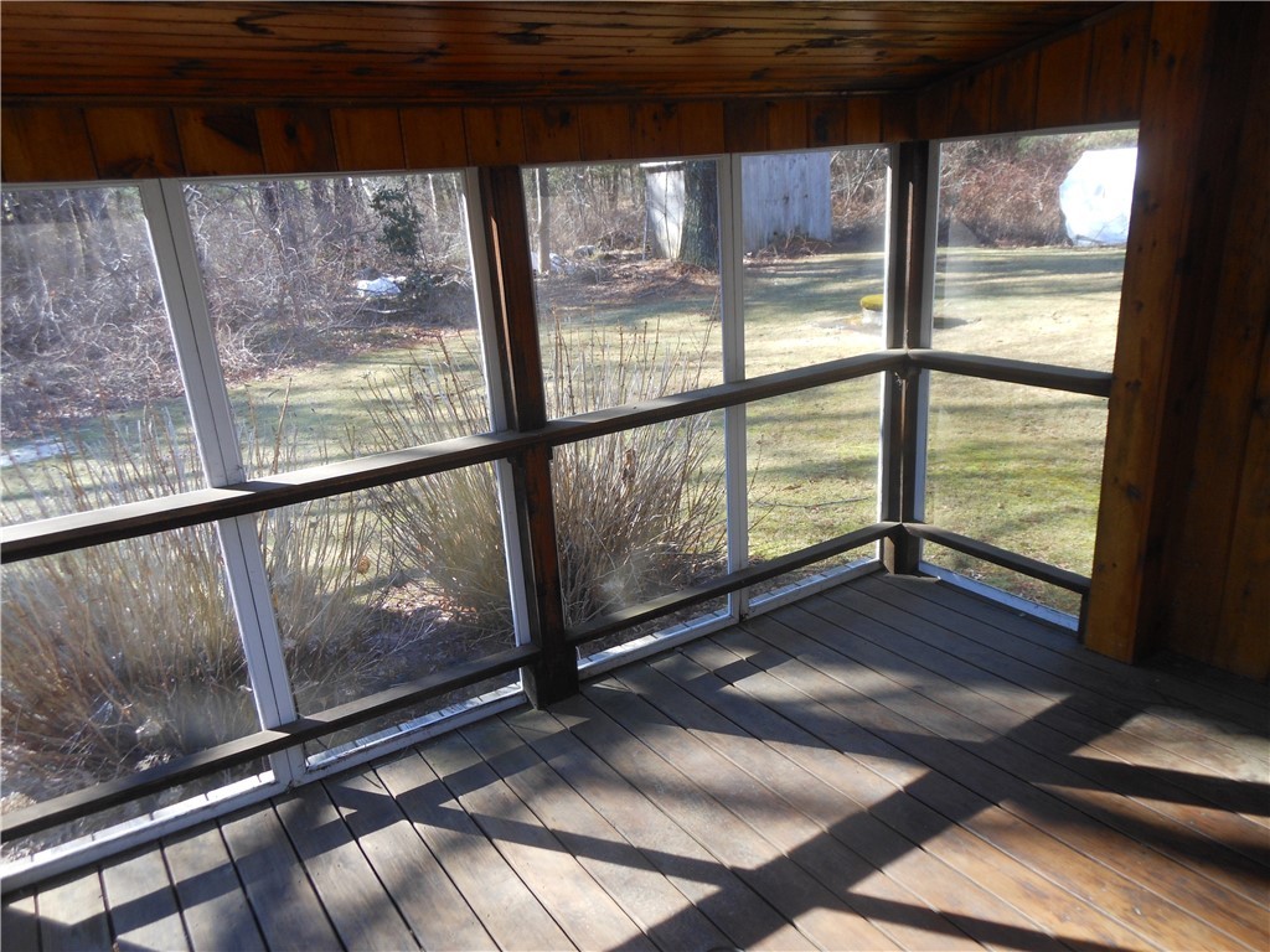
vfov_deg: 54.9
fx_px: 917
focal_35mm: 25
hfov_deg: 69.4
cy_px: 476
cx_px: 635
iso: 80
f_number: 3.2
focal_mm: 4.5
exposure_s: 1/60
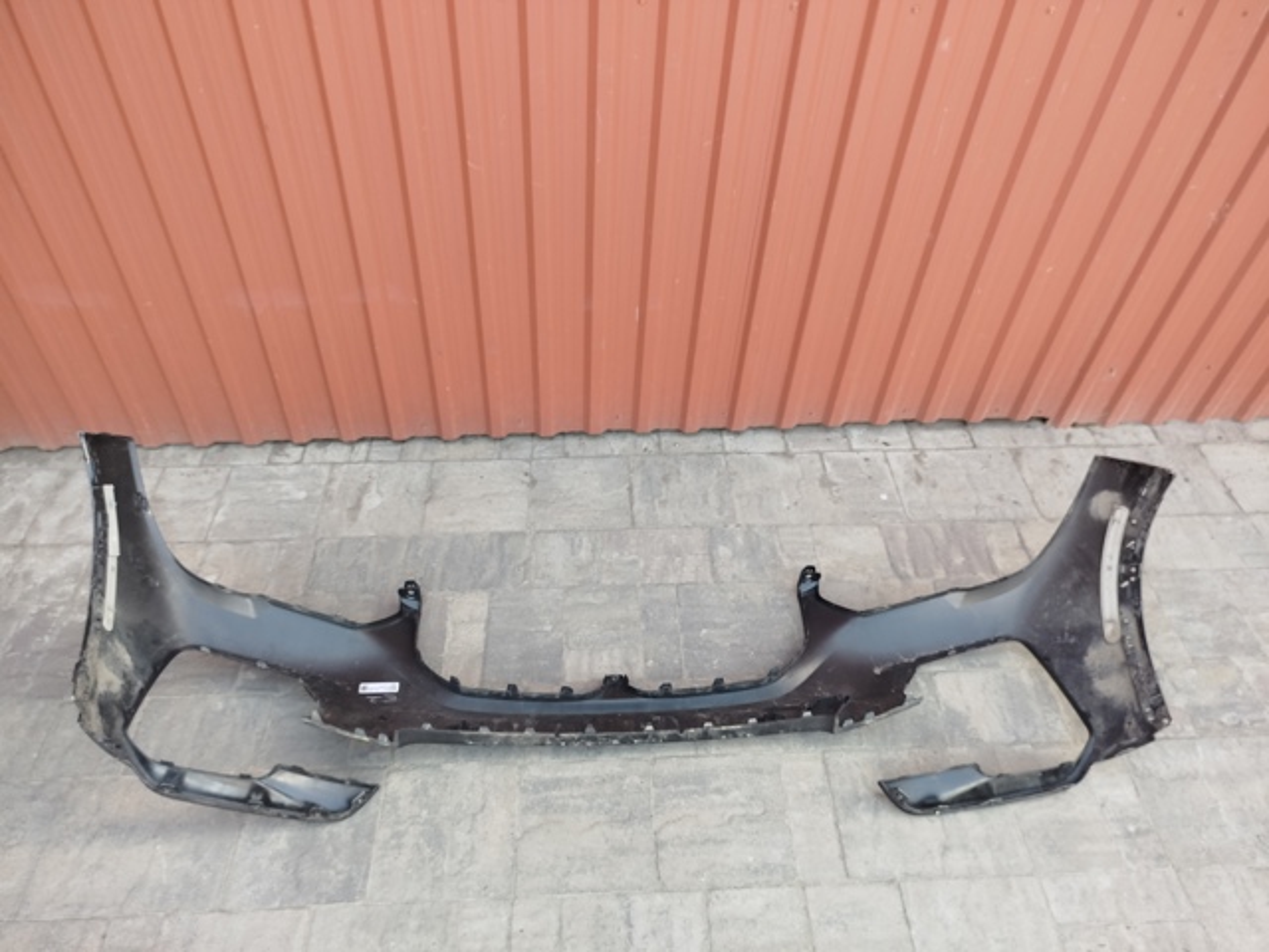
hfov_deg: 71.6
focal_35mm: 24
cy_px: 476
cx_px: 634
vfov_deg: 56.8
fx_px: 880
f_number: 1.7
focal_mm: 5.31
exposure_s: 1/50
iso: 64
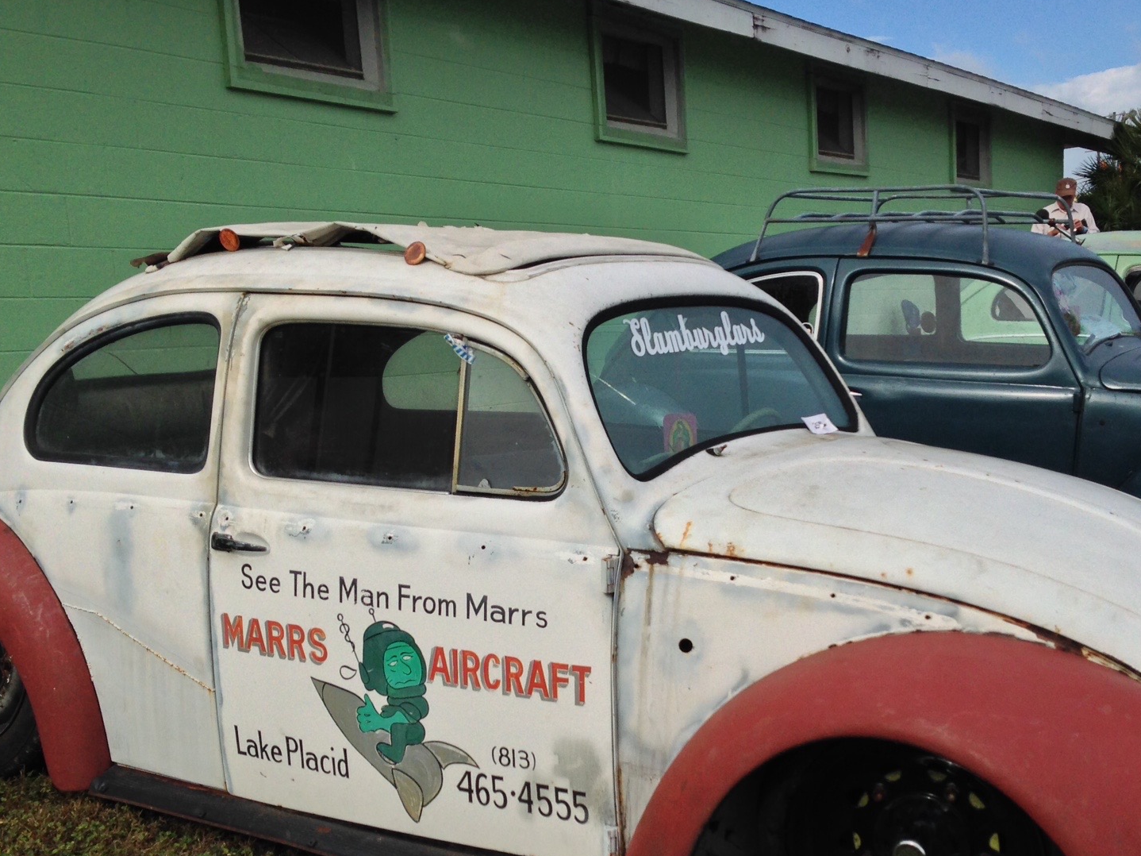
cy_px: 549
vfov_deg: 30.7
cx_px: 649
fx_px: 1549
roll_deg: +2.9
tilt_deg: -7.5
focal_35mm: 47
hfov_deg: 40.4
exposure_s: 1/2262
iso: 50
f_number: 2.4
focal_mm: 4.12
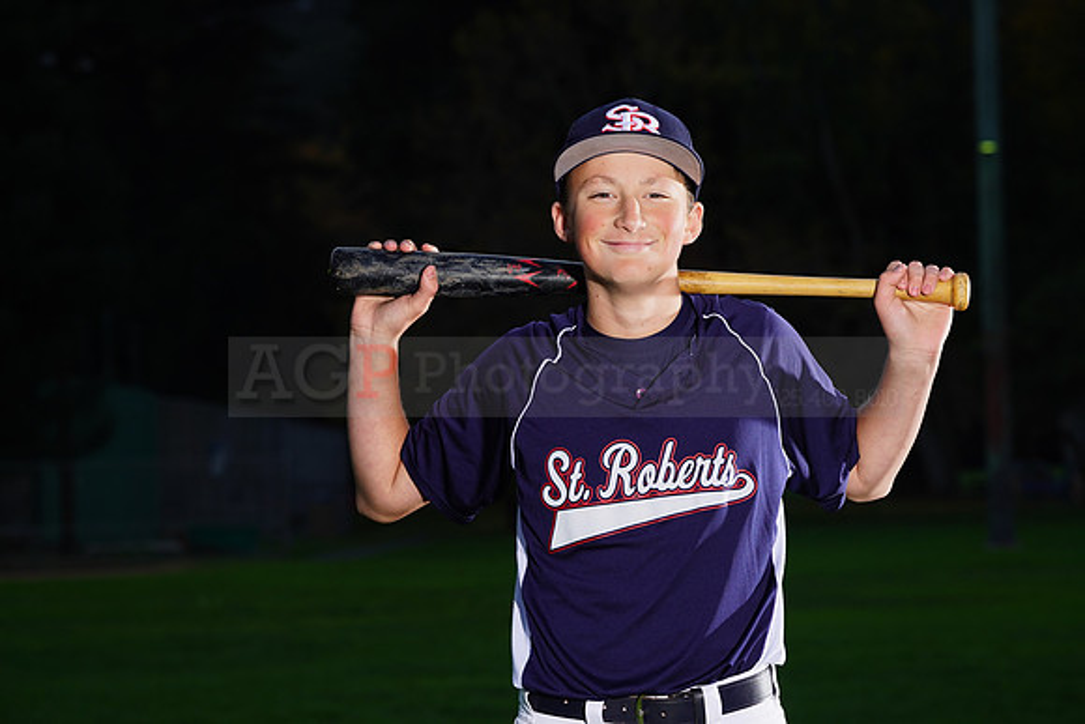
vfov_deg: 9.2
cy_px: 362
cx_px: 542
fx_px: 4522
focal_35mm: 150
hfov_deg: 13.7
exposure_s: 1/160
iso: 320
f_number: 9
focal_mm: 150
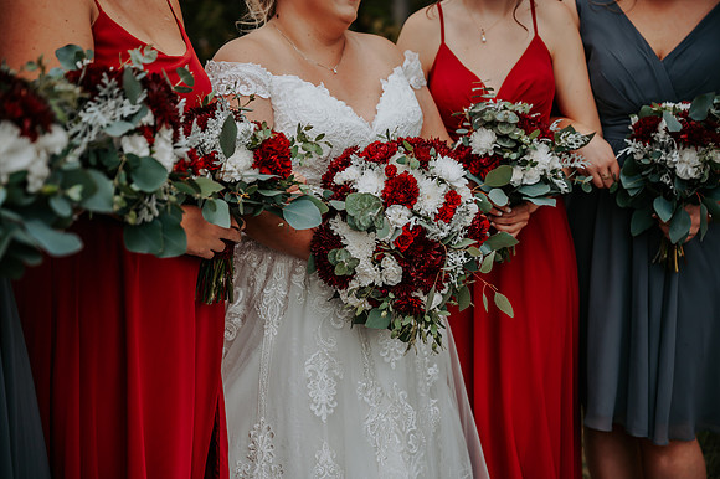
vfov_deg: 19.4
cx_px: 360
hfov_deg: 28.9
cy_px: 240
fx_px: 1399
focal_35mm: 70
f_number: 3.2
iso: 200
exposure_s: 1/1000
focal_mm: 70
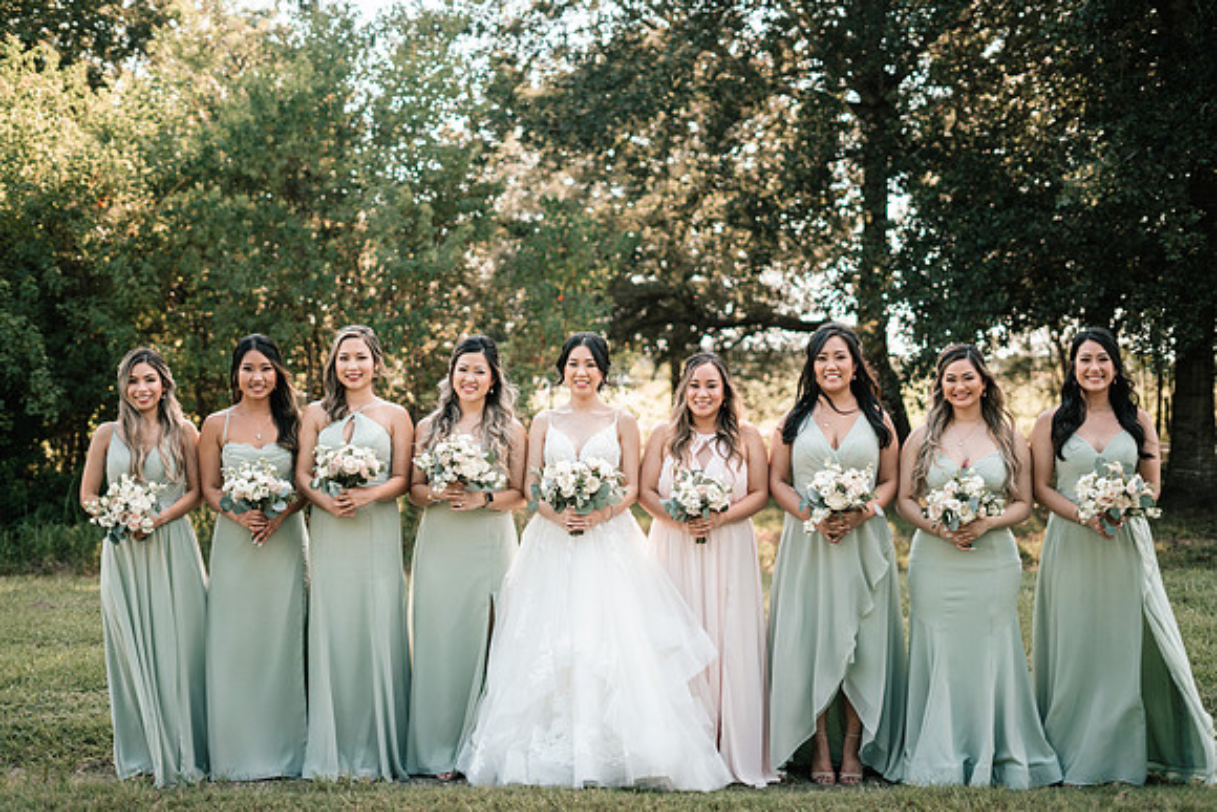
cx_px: 608
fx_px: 1691
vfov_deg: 27.0
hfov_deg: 39.6
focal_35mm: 50
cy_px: 406
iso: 250
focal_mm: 50
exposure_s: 1/2000
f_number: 1.8
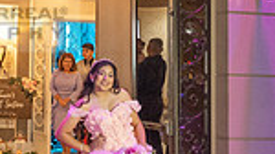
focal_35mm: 115
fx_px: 838
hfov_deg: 18.2
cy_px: -16
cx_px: -3
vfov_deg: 10.4
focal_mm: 24
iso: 1600
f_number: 4.5
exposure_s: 1/125
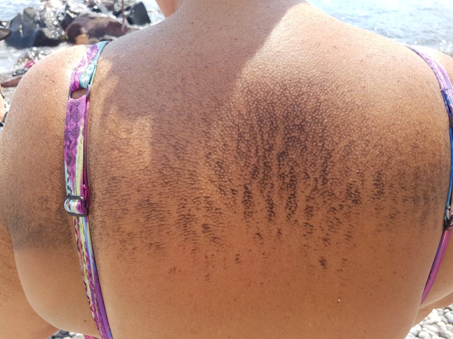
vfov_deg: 53.1
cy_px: 170
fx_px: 340
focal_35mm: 26
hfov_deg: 67.3
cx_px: 226
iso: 40
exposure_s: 1/624
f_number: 1.7
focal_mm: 4.2
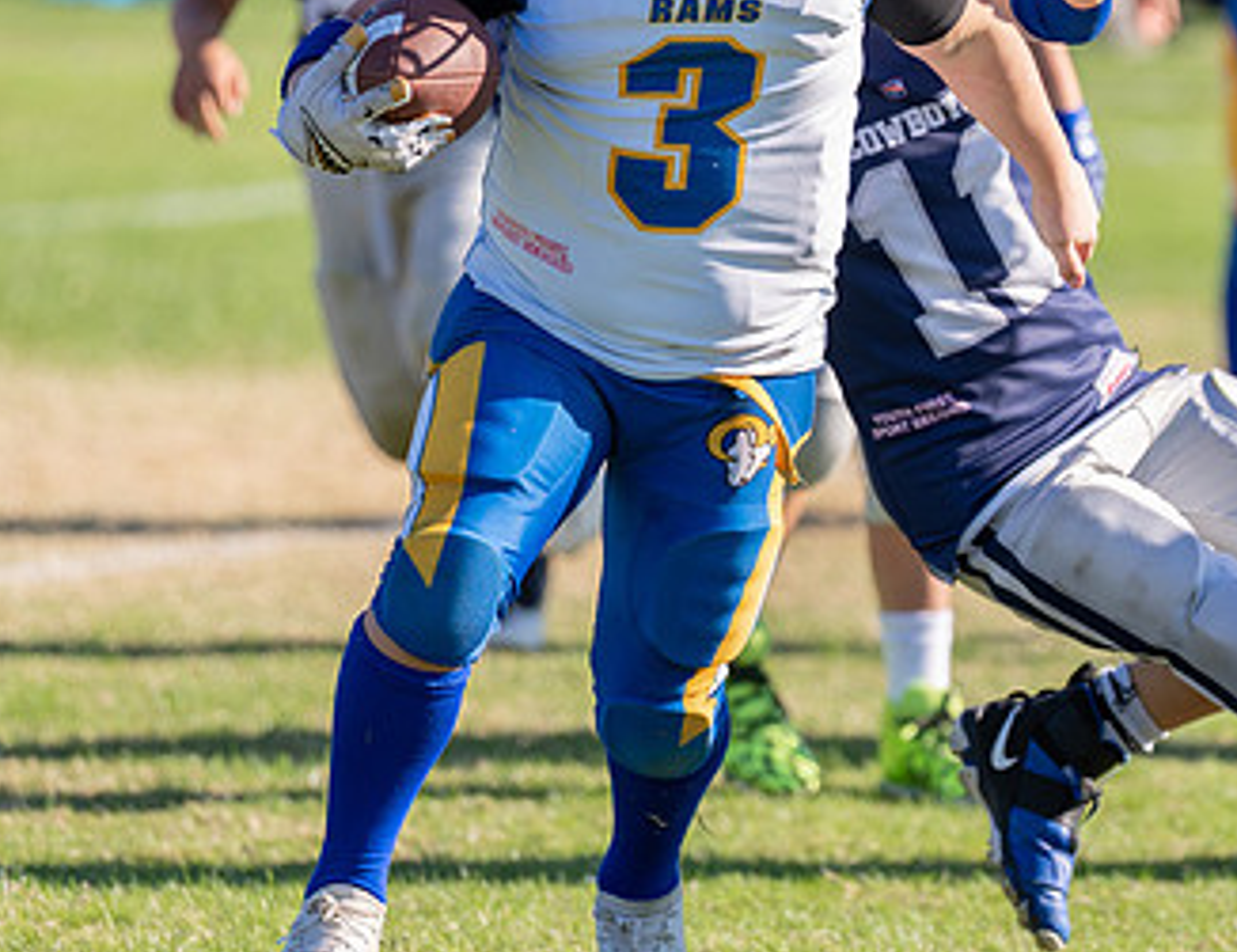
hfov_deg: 5.5
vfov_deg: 4.2
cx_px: 781
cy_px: 397
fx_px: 12953
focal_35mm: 359
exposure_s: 1/1250
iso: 100
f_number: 2.8
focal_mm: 164
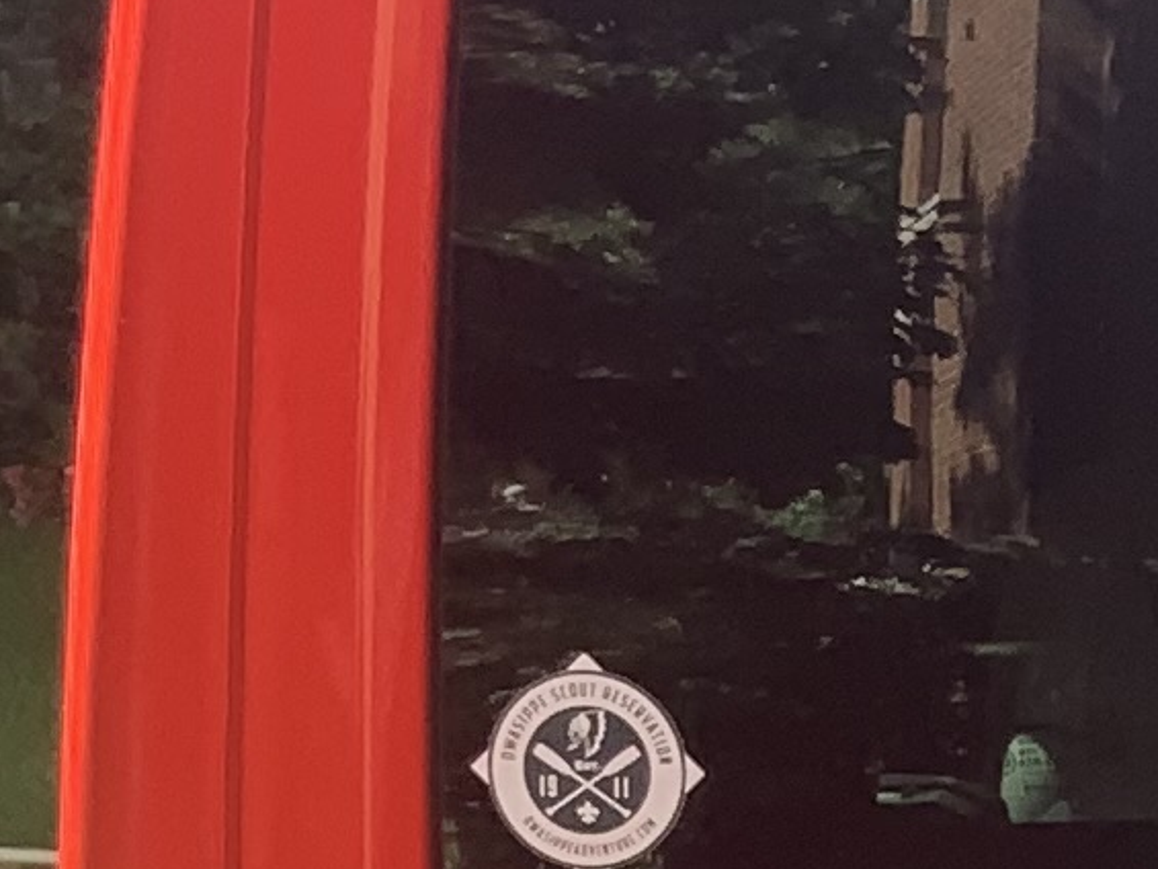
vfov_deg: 7.0
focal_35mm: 207
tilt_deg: -15.3
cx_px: 2246
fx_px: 6926
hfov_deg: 9.0
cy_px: 1568
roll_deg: +0.2
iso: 16
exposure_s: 1/131
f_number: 1.8
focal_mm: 3
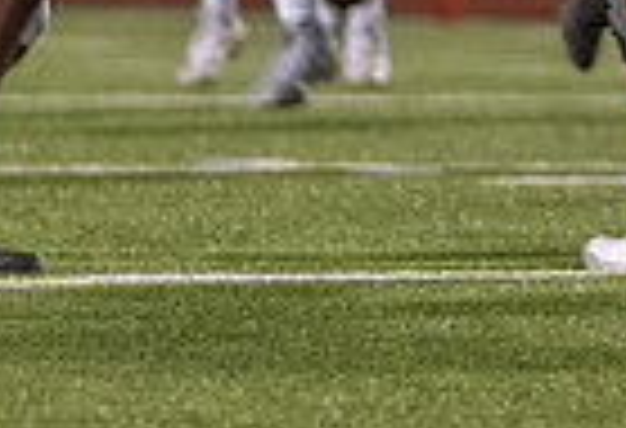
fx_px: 14089
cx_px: 835
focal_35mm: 804
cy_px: -307
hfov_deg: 2.5
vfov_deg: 1.7
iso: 8000
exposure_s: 1/1250
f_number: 2.8
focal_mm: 144
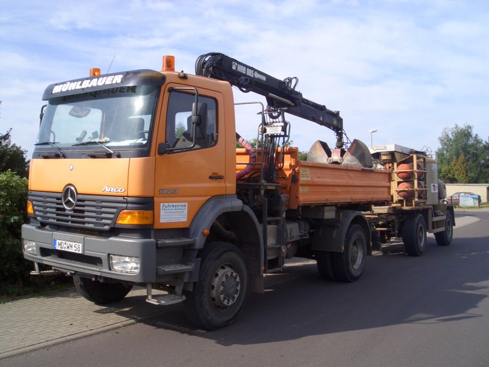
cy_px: 184
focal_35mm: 36
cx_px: 244
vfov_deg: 39.7
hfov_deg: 51.4
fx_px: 509
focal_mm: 4.8
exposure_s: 1/500
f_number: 4
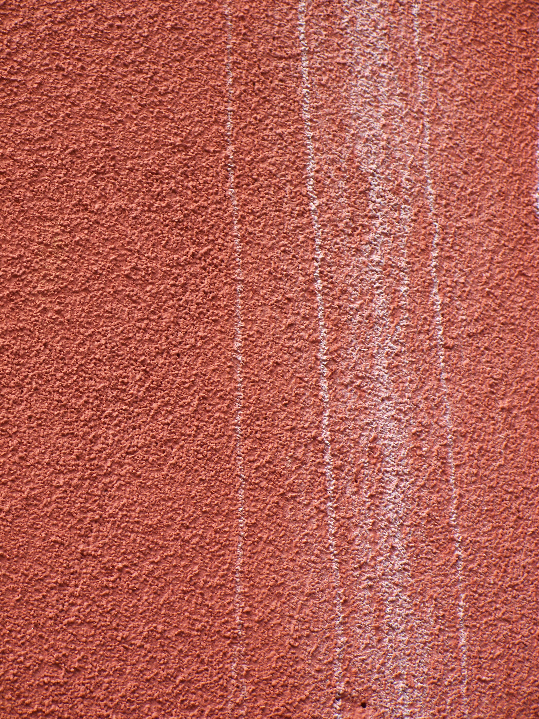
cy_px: 360
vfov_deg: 11.3
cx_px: 270
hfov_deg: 8.5
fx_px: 3633
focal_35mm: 175
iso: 80
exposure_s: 1/50
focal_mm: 37.7
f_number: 5.1
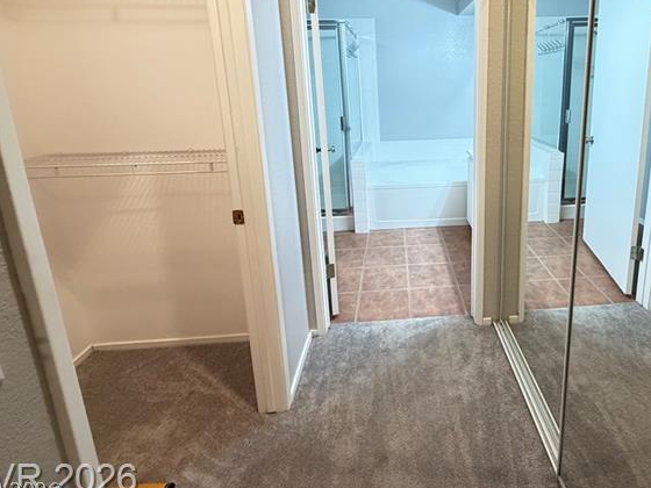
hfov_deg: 79.4
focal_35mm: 20
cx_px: 427
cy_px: 157
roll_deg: +1.2
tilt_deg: -12.8
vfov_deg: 64.0
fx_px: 376
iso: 640
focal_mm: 2.22
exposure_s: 1/60
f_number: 2.2
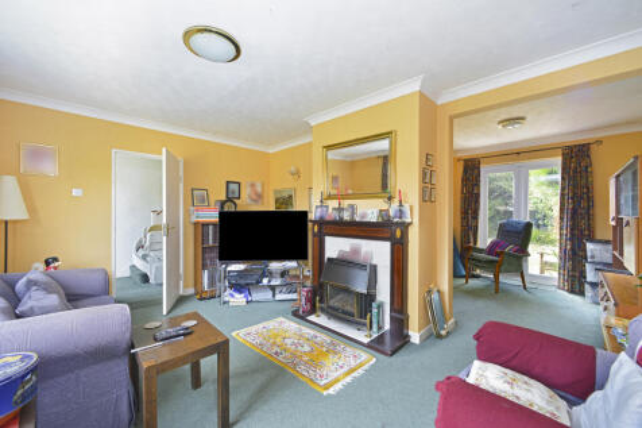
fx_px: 250
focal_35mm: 14
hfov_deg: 104.3
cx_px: 321
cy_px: 214
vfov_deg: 81.2
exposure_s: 1/40
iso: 400
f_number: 7.1
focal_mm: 14
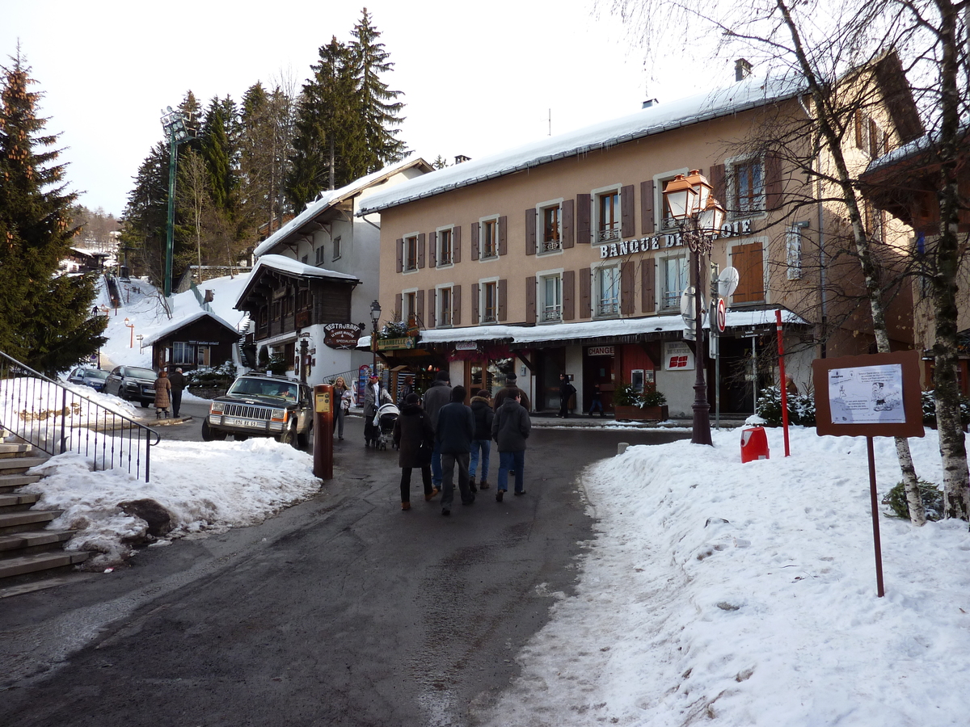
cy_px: 364
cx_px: 485
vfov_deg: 54.9
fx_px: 701
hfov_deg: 69.4
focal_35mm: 25
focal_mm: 4.1
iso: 80
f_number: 4
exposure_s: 1/250
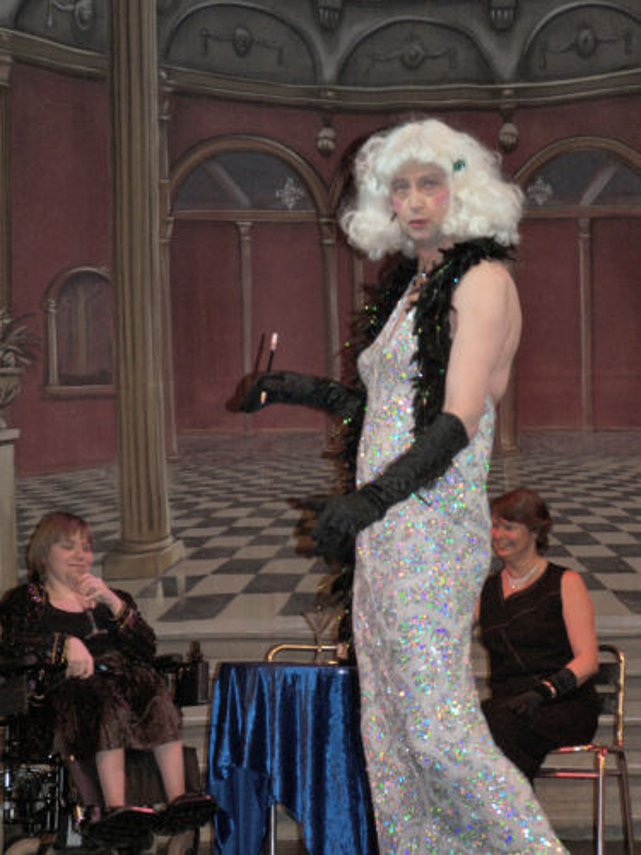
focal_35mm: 107
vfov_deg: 18.4
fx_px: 2642
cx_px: 320
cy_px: 428
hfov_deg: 13.8
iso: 200
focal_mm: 22.5
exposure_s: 1/80
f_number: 4
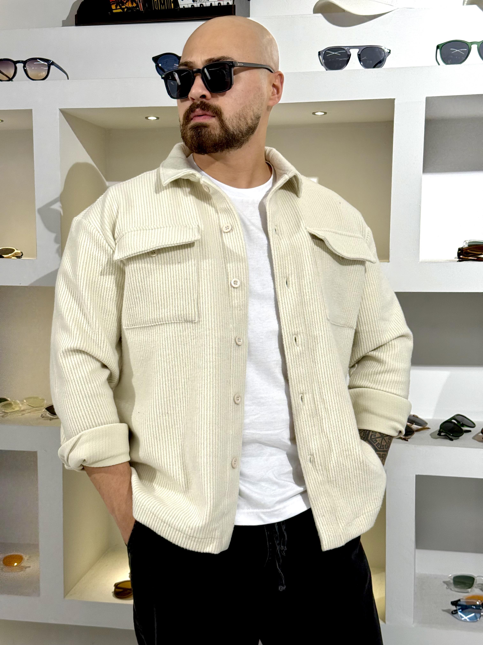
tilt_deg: -4.1
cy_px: 322
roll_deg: -0.4
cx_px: 242
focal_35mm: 48
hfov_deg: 30.3
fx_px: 893
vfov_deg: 39.7
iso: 64
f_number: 1.78
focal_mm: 6.76
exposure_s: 1/100
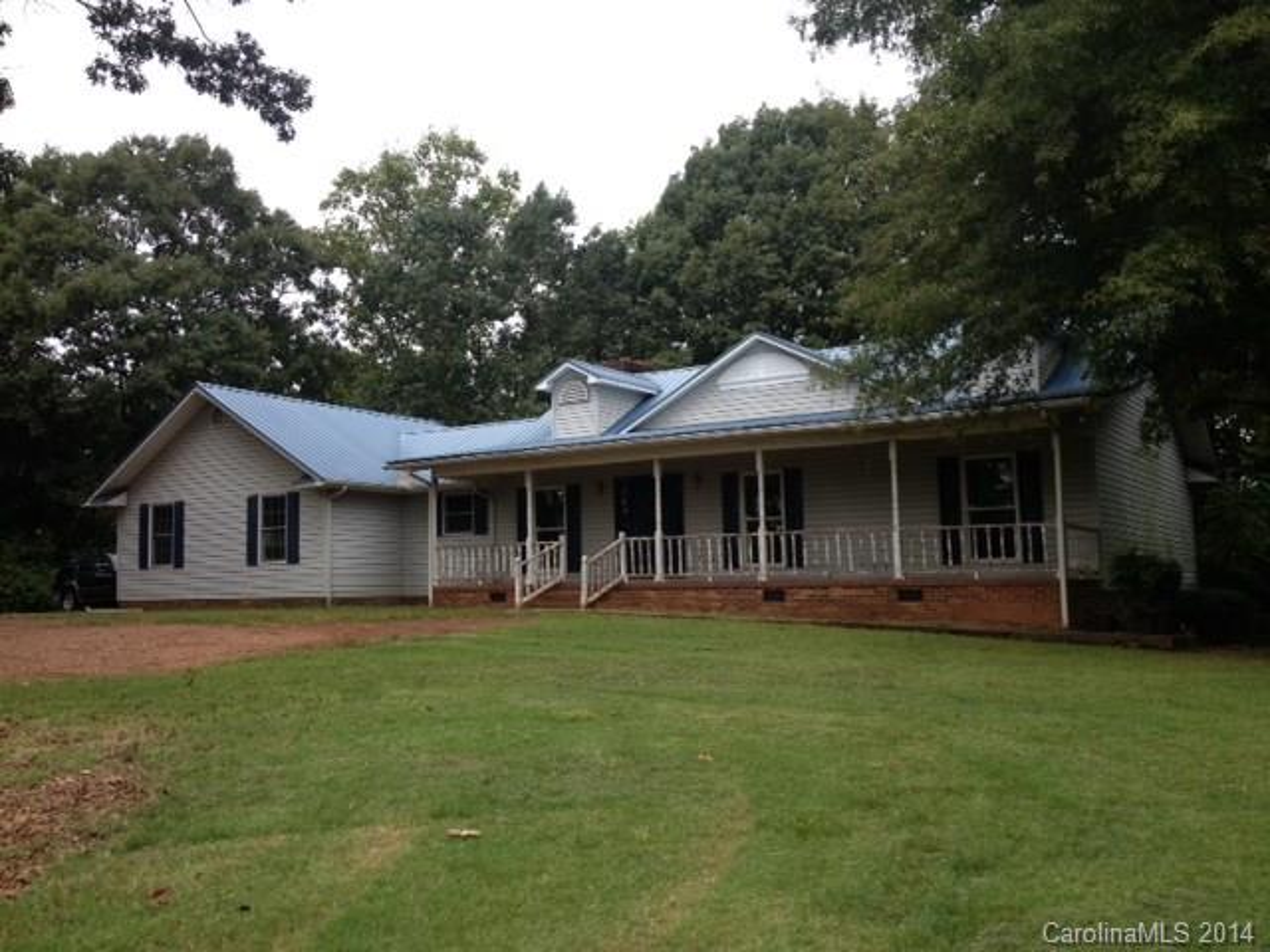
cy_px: 476
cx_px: 635
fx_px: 1284
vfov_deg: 40.7
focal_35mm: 35
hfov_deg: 52.6
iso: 50
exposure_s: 1/660
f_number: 2.4
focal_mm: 4.28
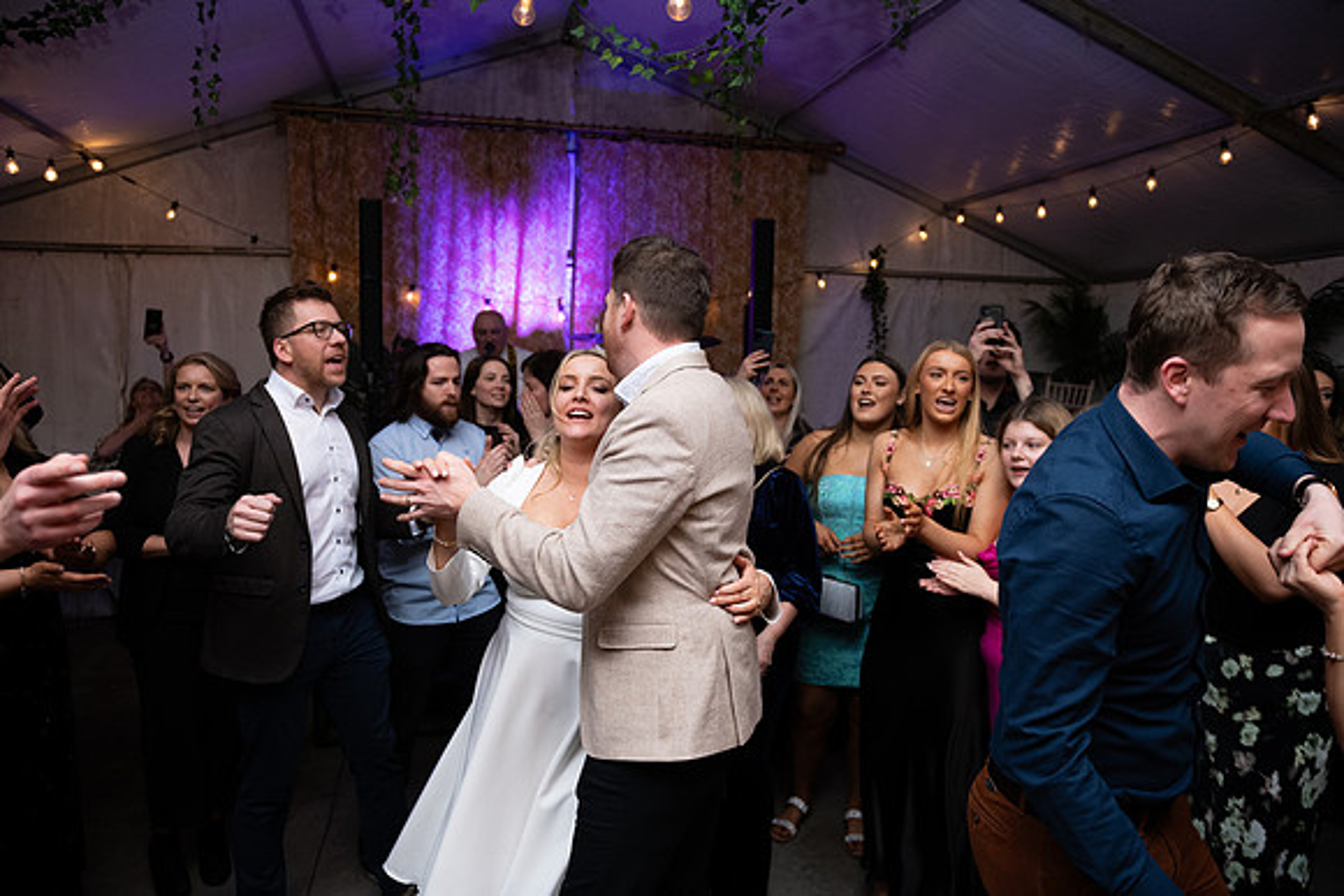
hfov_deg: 73.7
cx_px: 672
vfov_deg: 53.2
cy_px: 448
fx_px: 896
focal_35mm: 24
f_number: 3.5
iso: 800
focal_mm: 24
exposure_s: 1/160
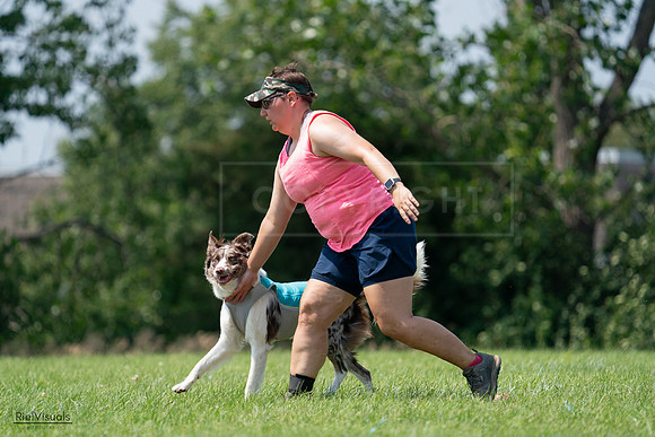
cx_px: 328
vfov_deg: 3.5
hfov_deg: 5.2
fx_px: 7225
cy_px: 218
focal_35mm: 397
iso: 1250
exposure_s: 1/4000
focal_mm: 397
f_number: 6.3
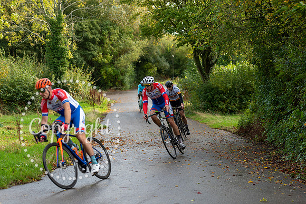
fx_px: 595
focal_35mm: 70
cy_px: 102
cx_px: 153
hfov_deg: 28.8
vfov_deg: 19.5
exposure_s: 1/500
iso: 200
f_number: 3.2
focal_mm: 70
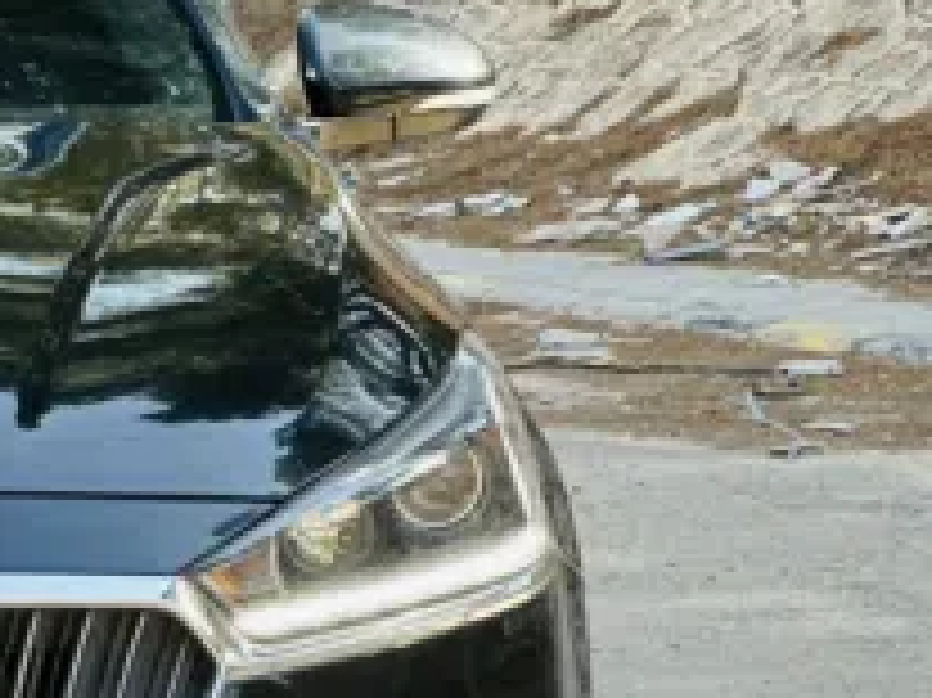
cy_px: 536
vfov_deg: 6.2
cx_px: -437
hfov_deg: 8.2
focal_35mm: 238
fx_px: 6404
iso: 50
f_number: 2.8
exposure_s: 1/121
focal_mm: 9
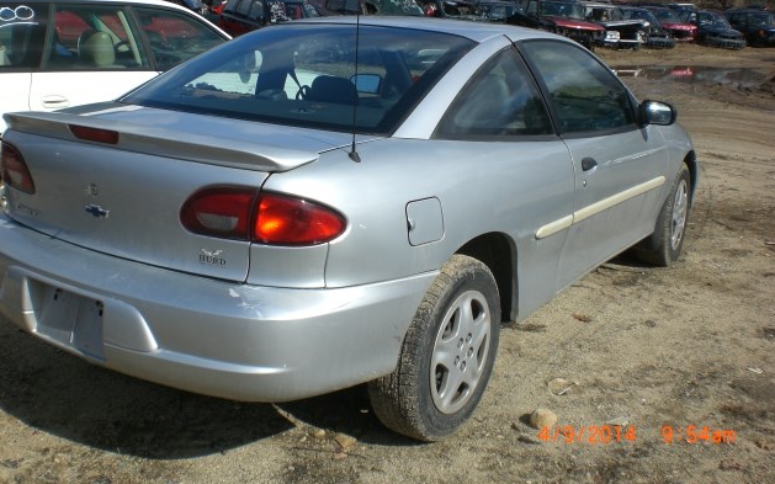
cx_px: 388
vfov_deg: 31.2
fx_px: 866
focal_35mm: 41
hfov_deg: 48.2
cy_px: 200
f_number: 4.4
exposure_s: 1/640
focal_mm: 6.3
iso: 50
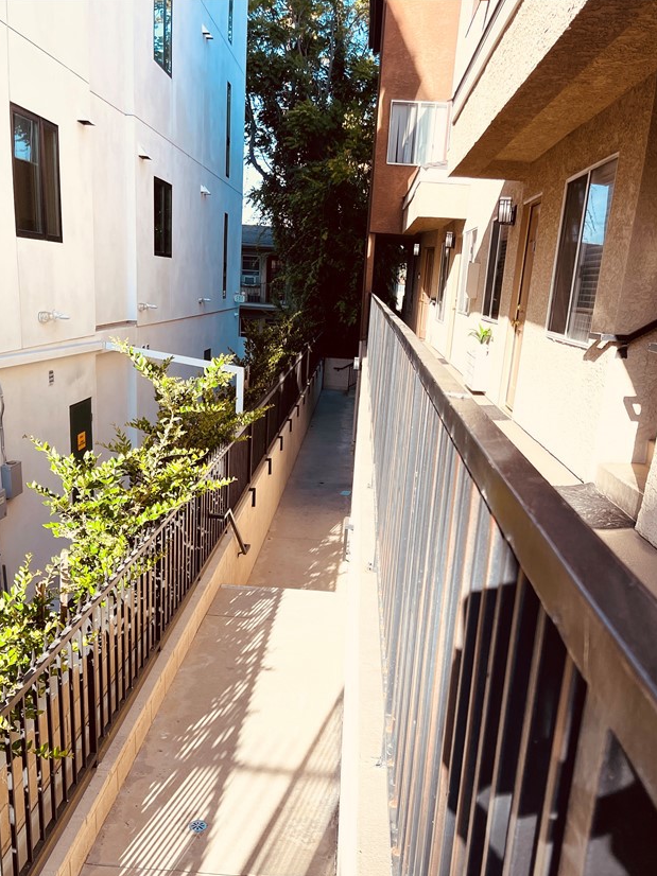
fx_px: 785
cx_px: 319
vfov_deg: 57.7
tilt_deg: -15.5
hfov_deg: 45.4
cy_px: 540
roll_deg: -2.7
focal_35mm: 31
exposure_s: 1/1109
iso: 32
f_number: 1.6
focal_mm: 5.1
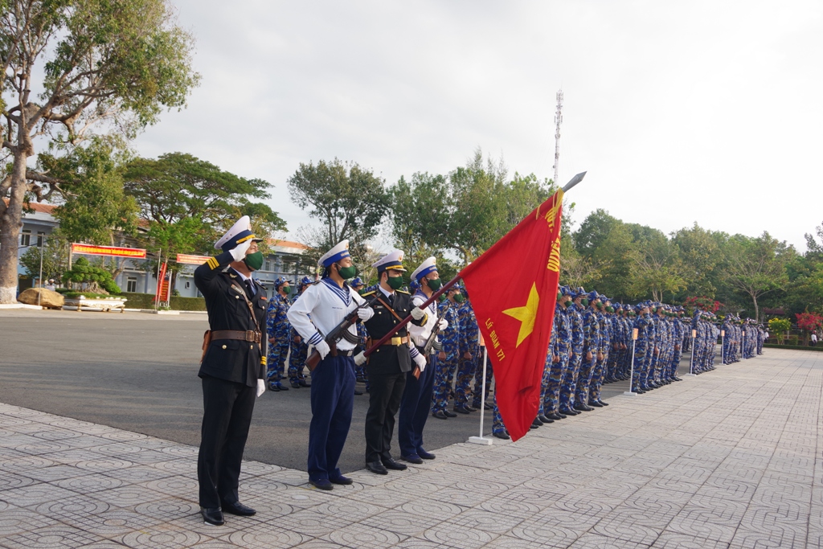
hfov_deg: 60.3
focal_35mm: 31
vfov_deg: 42.3
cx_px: 412
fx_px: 709
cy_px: 274
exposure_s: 1/200
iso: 200
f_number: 7.1
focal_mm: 21
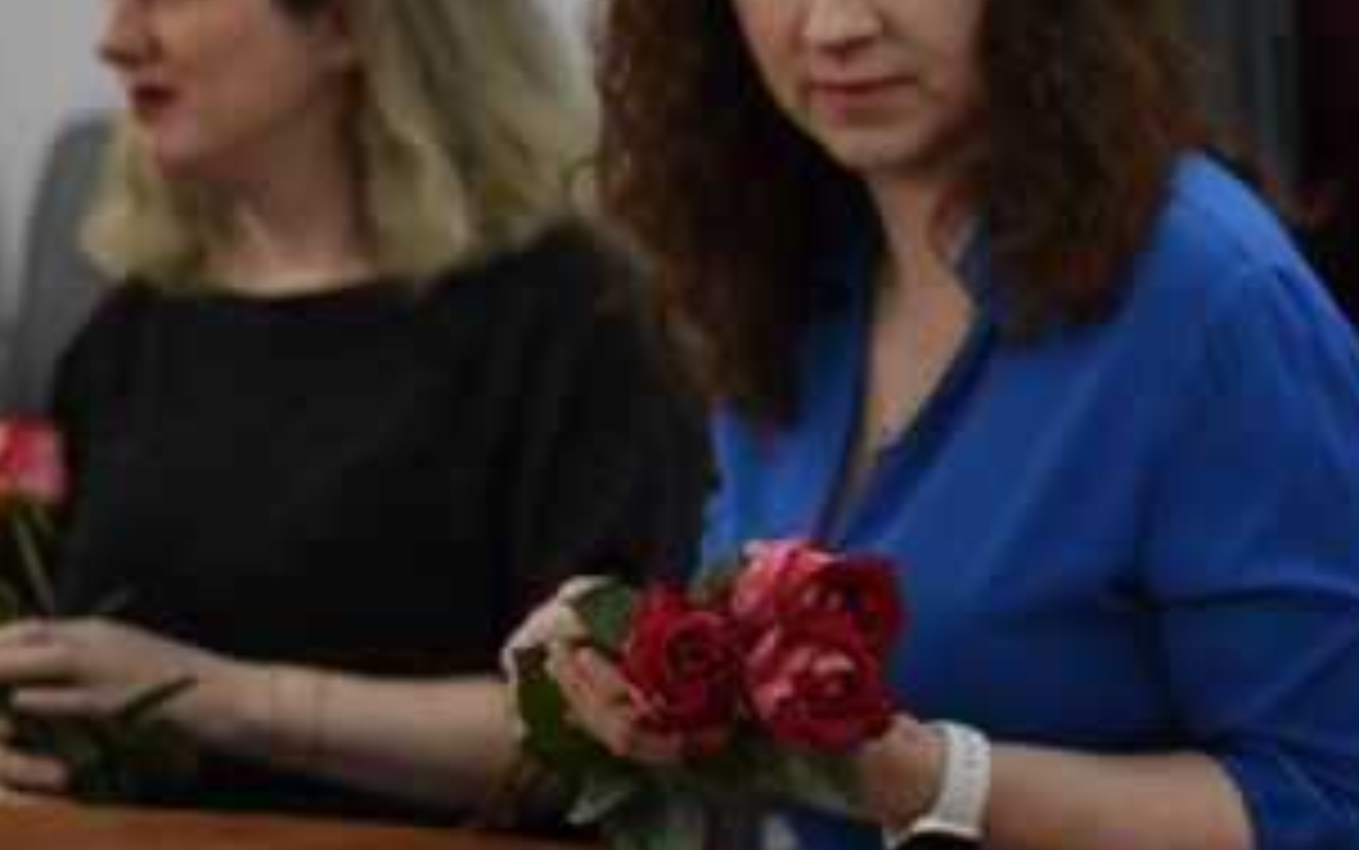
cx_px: 1926
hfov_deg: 16.0
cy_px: 61
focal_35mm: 121
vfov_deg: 10.8
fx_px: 4483
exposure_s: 1/400
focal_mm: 35
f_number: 1.8
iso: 800
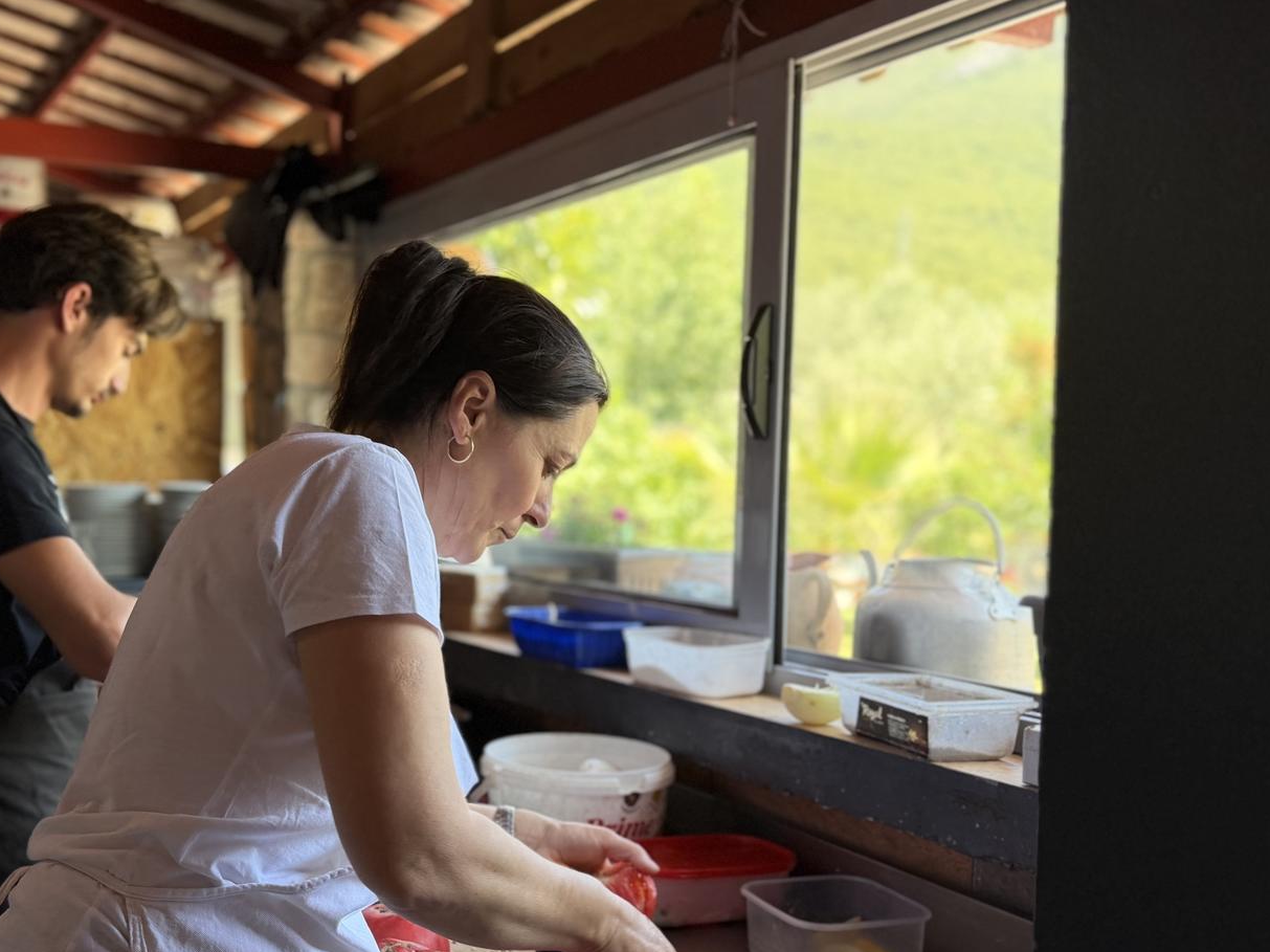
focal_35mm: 38
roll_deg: -1.0
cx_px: 419
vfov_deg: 37.6
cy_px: 570
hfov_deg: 48.1
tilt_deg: -4.2
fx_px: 1394
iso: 80
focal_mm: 6.76
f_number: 1.78
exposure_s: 1/167
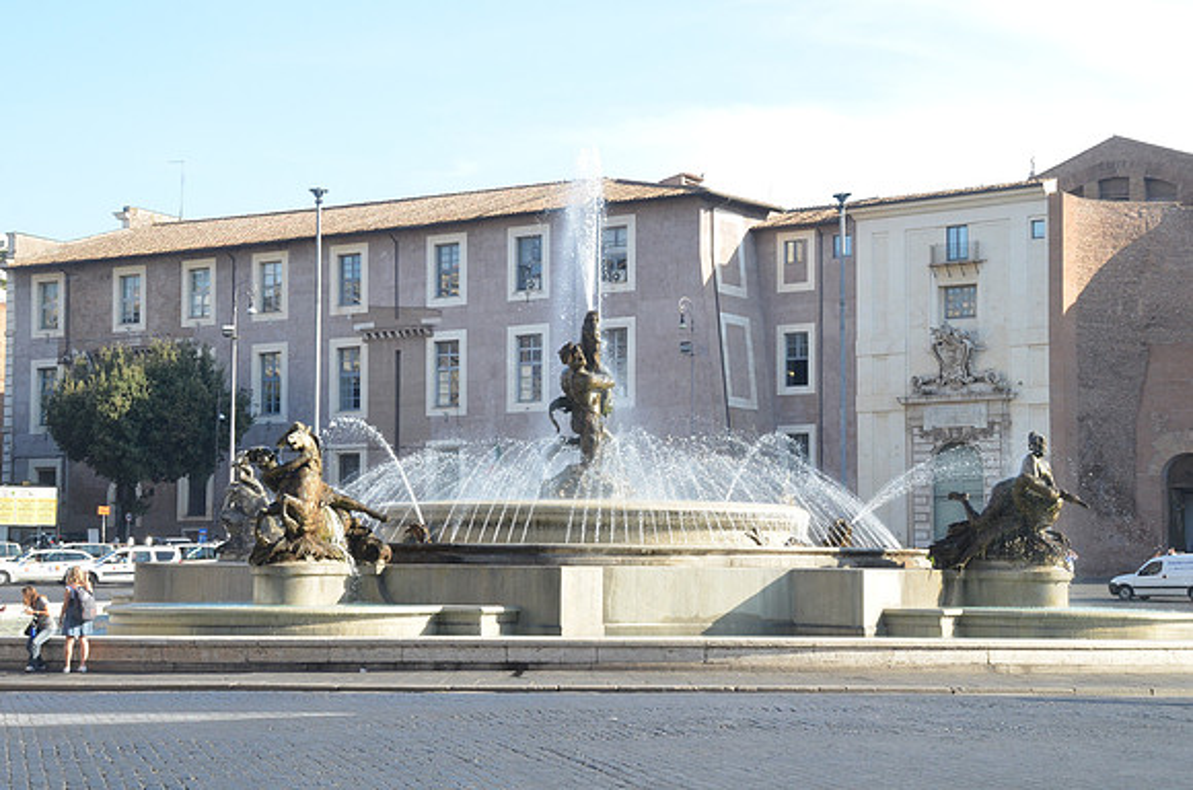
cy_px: 395
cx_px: 596
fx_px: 1984
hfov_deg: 33.5
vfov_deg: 22.5
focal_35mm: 60
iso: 1000
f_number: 10
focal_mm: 40
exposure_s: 1/400
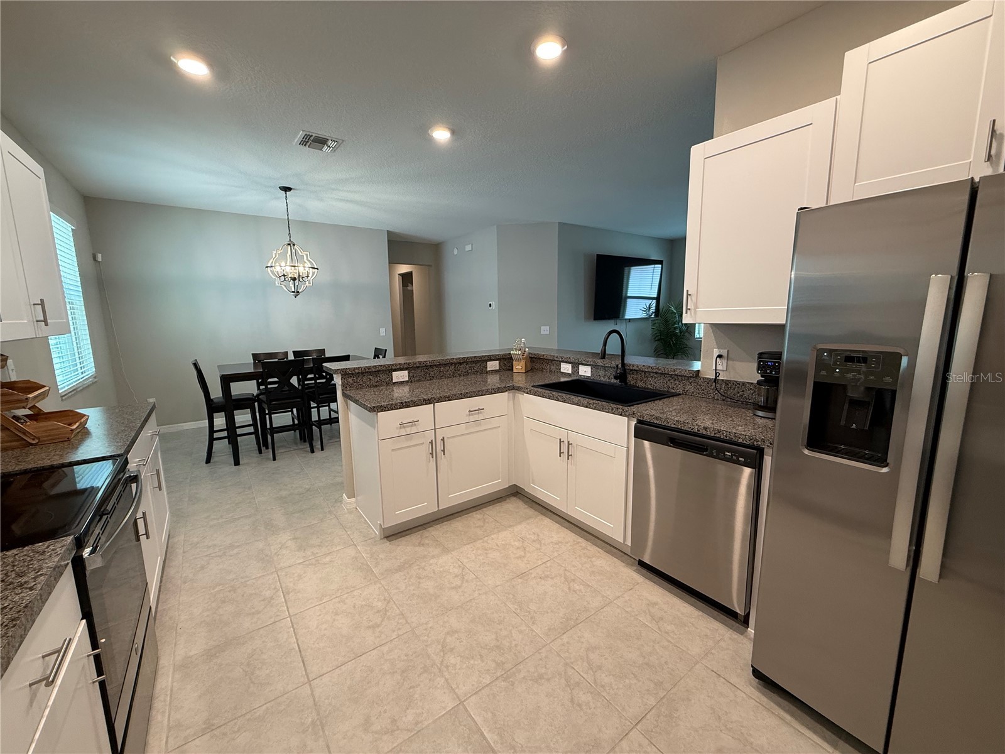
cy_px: 377
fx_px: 406
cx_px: 502
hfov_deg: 102.1
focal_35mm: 14
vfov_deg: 85.7
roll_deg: +0.8
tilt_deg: -8.9
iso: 200
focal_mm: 2.22
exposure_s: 1/60
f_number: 2.2
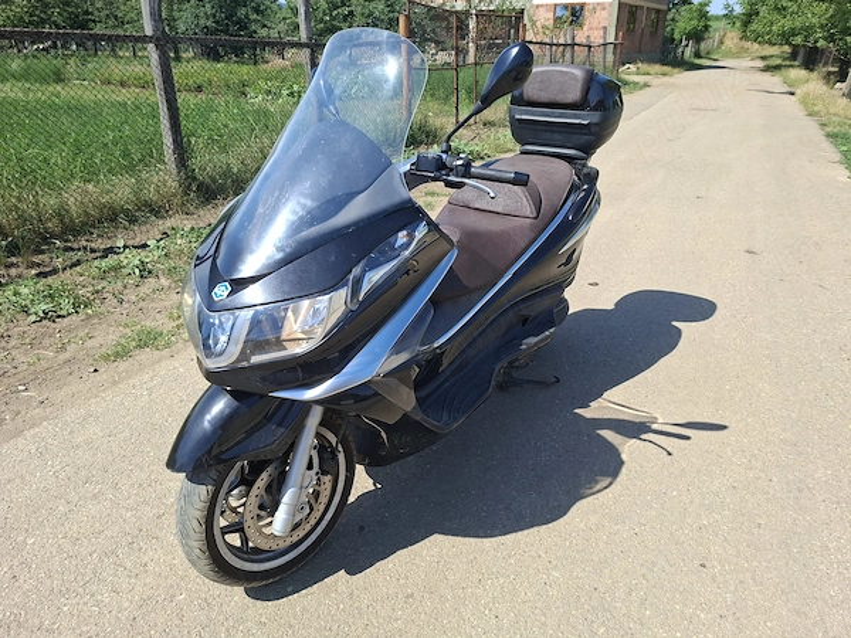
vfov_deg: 58.9
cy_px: 319
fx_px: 565
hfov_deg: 73.9
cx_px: 426
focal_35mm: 23
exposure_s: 1/1072
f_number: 1.8
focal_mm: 5.54
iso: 50
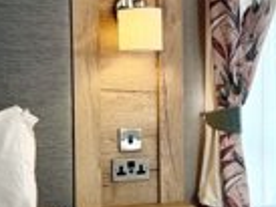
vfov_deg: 23.3
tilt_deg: -1.7
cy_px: 105
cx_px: 157
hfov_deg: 30.7
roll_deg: +0.5
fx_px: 503
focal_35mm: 63
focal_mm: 6.76
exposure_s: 1/632
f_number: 1.78
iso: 100
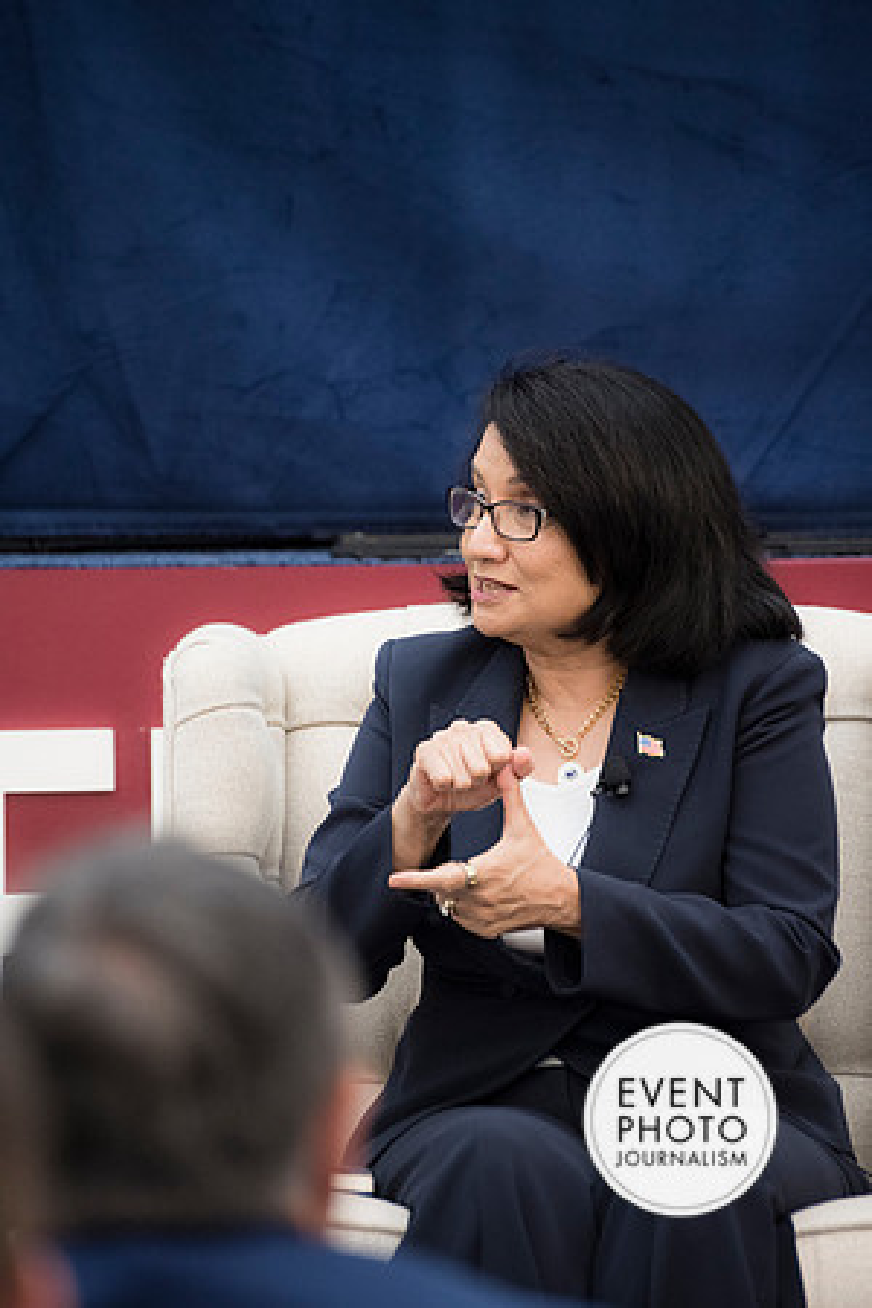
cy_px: 654
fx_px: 9446
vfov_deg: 7.9
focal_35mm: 260
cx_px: 436
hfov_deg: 5.3
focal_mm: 260
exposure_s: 1/500
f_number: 5.6
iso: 2200
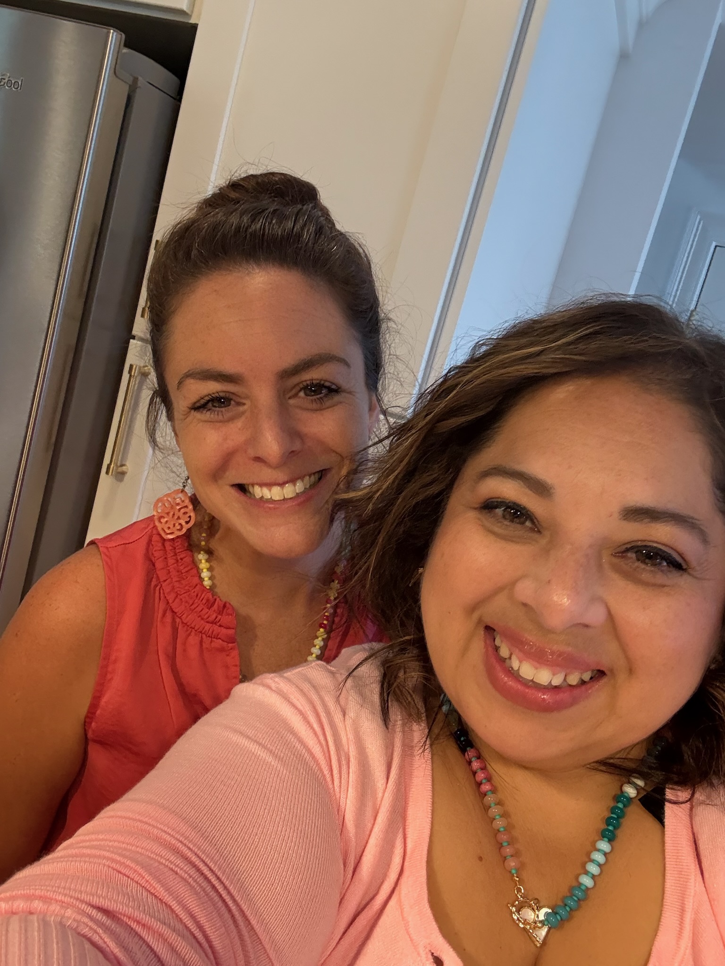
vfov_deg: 60.0
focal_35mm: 30
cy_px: 483
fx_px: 838
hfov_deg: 46.8
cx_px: 362
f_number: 1.9
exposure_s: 1/40
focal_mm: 2.69
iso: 200
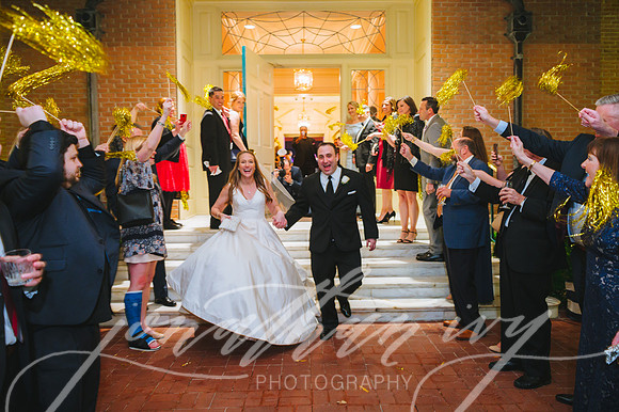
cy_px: 202
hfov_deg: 69.8
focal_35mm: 26
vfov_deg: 49.8
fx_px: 444
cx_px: 310
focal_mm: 24
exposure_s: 1/60
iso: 2500
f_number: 2.8
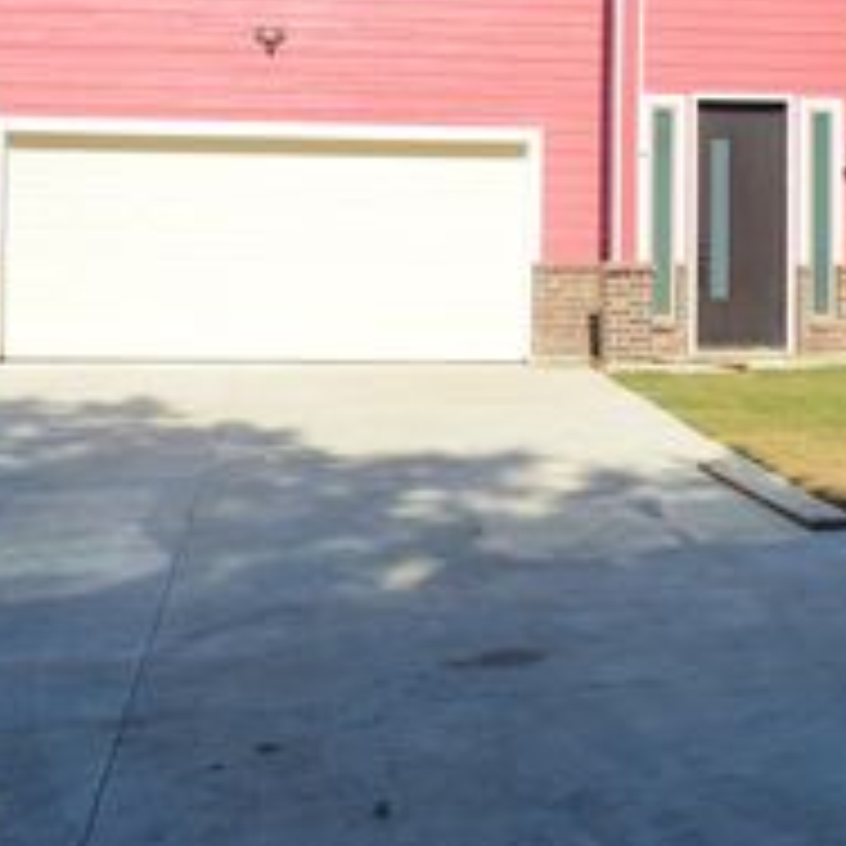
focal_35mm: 61
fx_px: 1687
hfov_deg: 27.5
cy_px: 115
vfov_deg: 27.3
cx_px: 706
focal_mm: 18
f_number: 11
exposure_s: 1/500
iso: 280
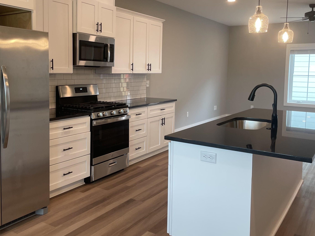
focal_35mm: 35
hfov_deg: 52.4
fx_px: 319
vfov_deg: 40.6
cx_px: 133
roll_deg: -0.7
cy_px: 100
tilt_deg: -2.9
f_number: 1.6
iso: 100
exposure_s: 1/120
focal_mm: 4.2
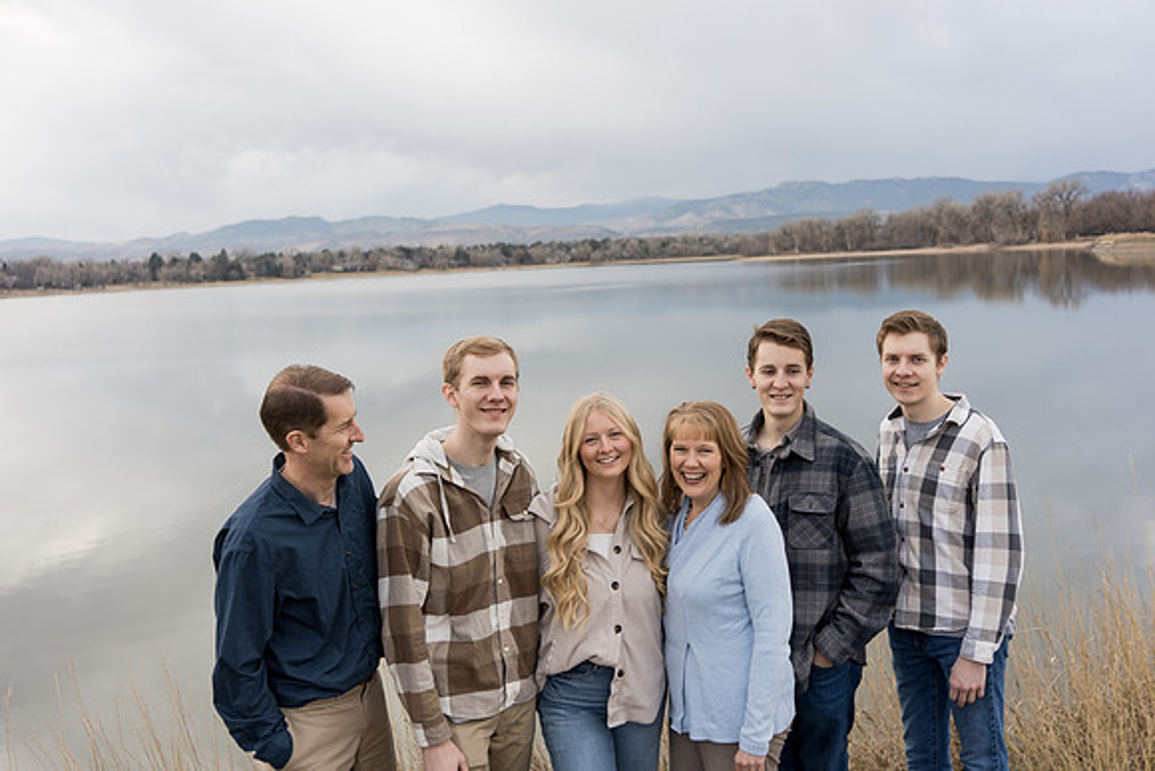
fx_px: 1123
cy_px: 386
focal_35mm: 35
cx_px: 578
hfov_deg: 54.4
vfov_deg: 37.9
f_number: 4
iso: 200
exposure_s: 1/200
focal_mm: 35
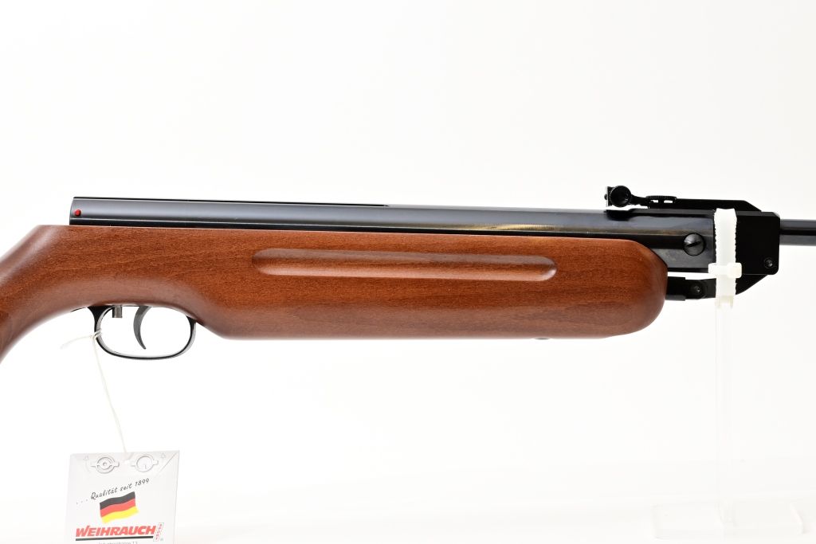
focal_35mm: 102
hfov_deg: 20.0
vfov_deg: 13.4
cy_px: 272
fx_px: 2312
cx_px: 408
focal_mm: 68
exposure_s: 1/60
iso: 800
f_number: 11
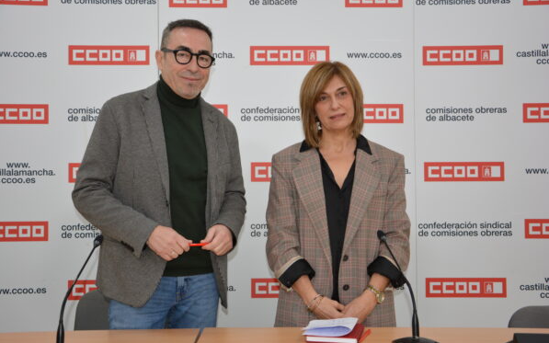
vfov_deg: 29.9
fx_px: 643
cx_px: 275
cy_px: 175
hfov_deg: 46.2
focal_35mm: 43
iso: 400
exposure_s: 1/100
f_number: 4
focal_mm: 28
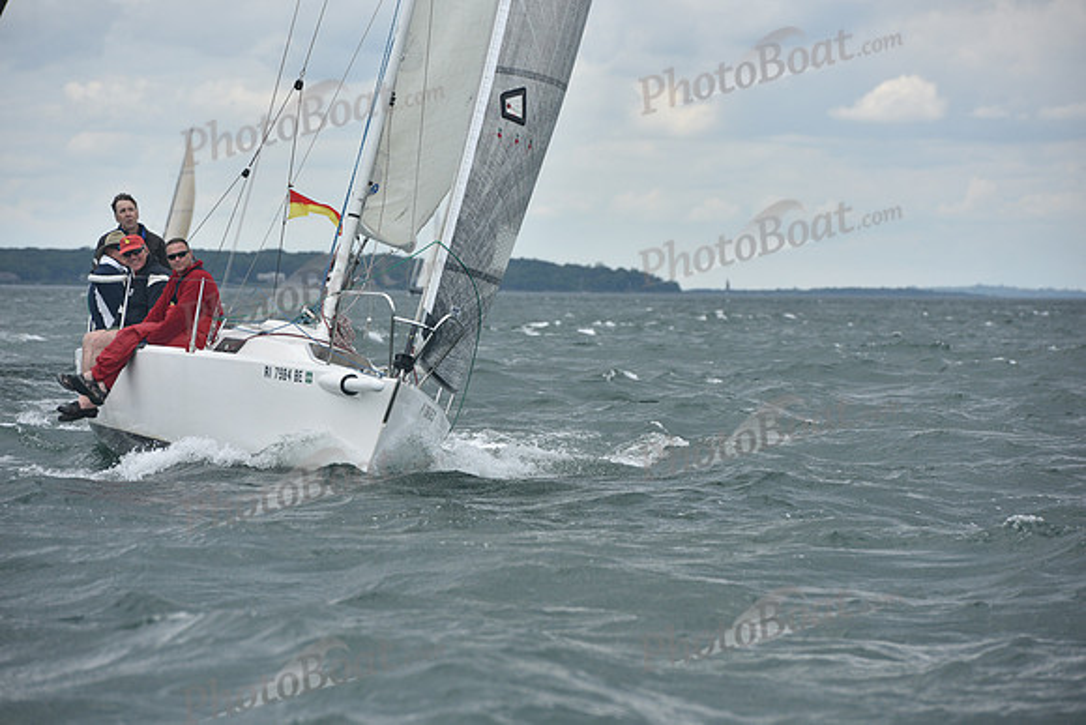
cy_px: 362
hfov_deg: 10.3
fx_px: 6034
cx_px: 543
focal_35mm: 200
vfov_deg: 6.9
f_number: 6.3
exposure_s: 1/1000
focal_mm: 200
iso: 250
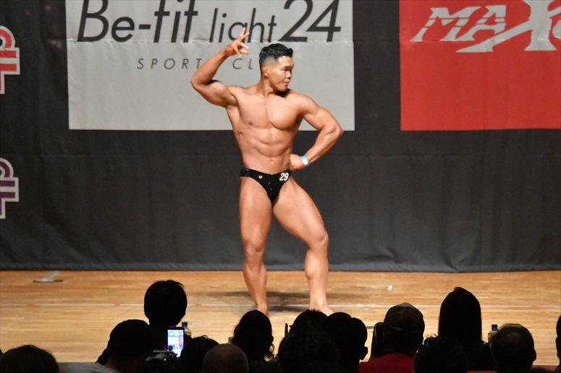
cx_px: 280
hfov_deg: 8.1
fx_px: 3972
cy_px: 186
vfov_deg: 5.4
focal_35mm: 255
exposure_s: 1/400
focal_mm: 170
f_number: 5.6
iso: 16000
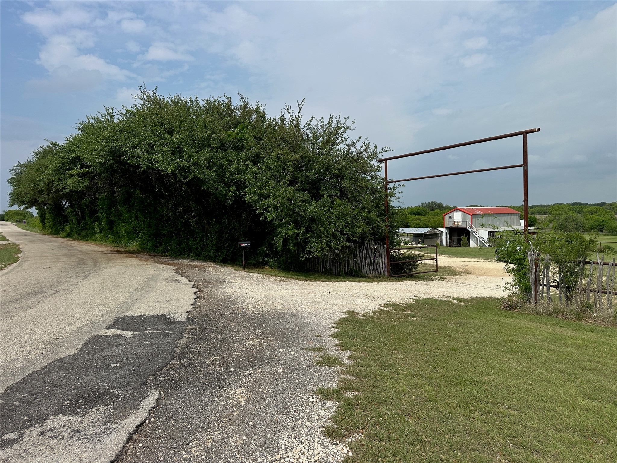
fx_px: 428
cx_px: 308
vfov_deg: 56.8
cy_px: 232
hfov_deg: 71.6
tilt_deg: -2.2
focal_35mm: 24
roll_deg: +0.8
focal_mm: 6.86
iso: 80
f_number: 1.78
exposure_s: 1/8197
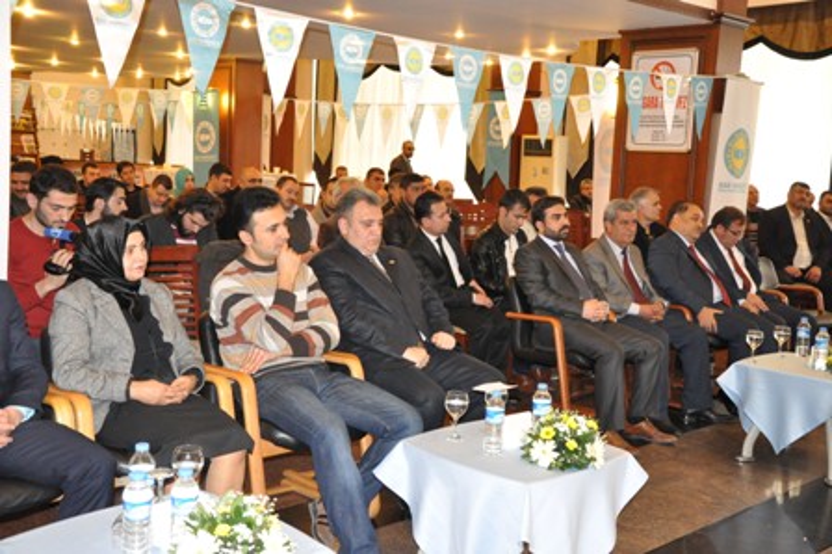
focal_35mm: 42
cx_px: 416
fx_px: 970
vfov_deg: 31.8
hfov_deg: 46.4
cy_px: 277
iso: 3200
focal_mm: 28
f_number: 5.6
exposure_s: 1/60
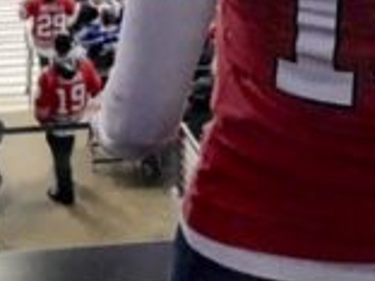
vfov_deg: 12.9
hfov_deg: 18.3
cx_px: 56
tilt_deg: -20.7
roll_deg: +1.3
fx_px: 1148
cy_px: -196
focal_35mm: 106
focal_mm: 4.15
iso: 25
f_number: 2.2
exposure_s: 1/30
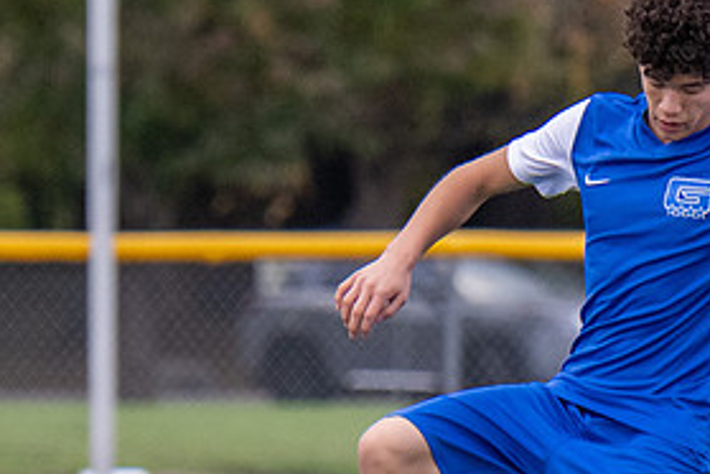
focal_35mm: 1189
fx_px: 23448
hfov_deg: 1.7
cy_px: 125
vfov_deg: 1.2
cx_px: 733
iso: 2500
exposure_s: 1/1000
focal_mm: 290
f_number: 5.6
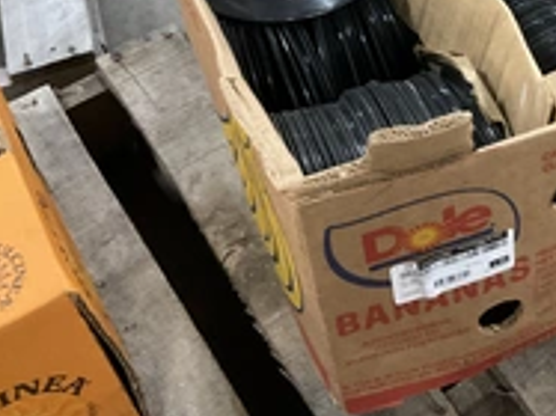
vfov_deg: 22.5
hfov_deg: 30.3
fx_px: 995
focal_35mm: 62
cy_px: -27
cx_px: 467
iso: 320
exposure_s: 1/40
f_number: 1.8
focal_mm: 3
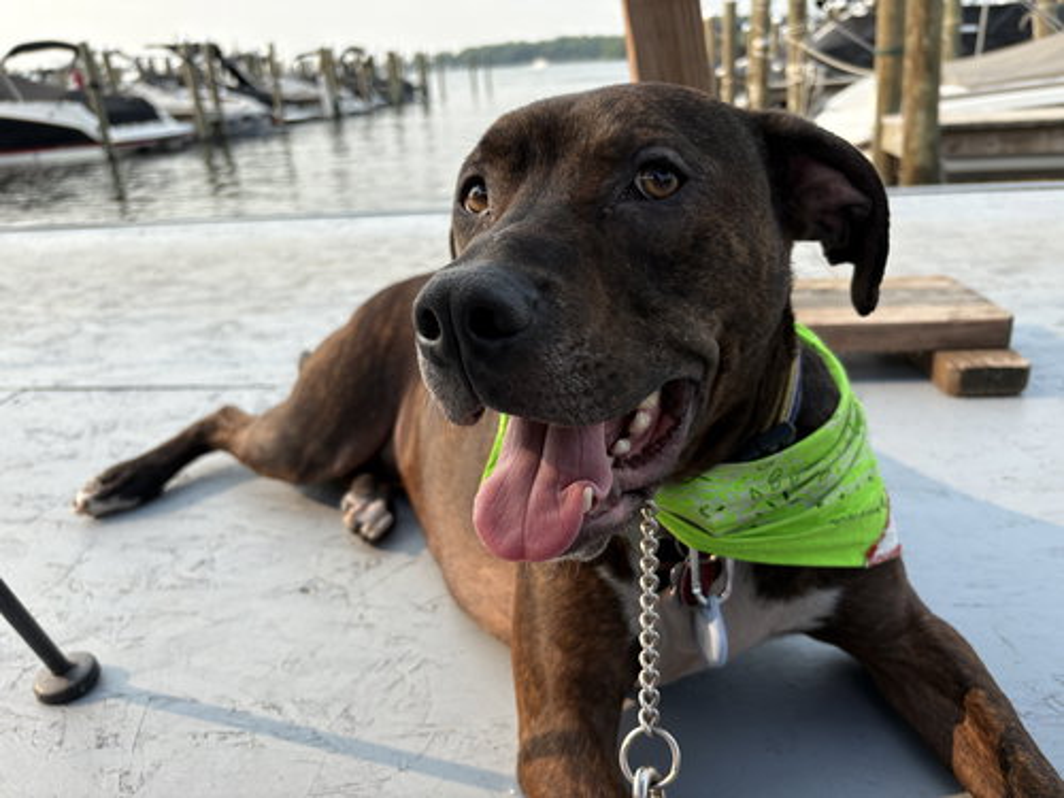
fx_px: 799
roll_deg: +5.0
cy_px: 399
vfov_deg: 53.1
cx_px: 532
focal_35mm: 26
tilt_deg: -21.1
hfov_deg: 67.3
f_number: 1.6
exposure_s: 1/1364
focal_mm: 5.96
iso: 50
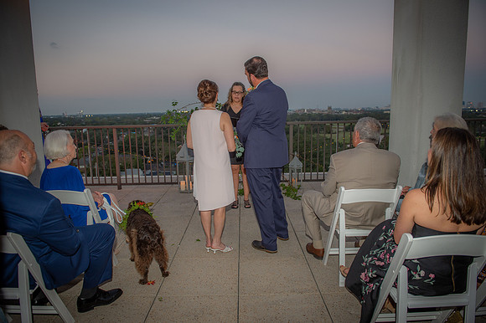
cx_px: 243
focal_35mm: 24
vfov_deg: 53.1
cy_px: 162
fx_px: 324
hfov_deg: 73.8
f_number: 4
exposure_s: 1/160
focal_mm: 24
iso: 800
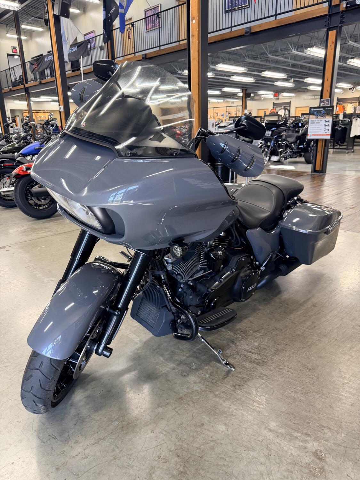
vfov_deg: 71.6
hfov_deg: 56.8
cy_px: 240
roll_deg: +0.7
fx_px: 333
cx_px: 180
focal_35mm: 24
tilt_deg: -18.9
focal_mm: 6.76
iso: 200
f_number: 1.78
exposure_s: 1/60
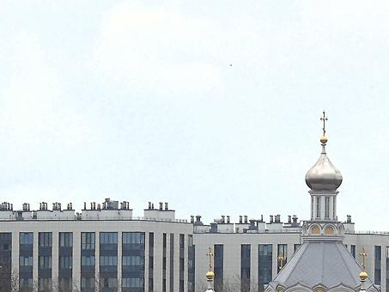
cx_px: 357
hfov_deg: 1.6
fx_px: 14219
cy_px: 281
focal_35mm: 1265
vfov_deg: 1.2
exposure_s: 1/160
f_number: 5.5
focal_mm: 85
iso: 80
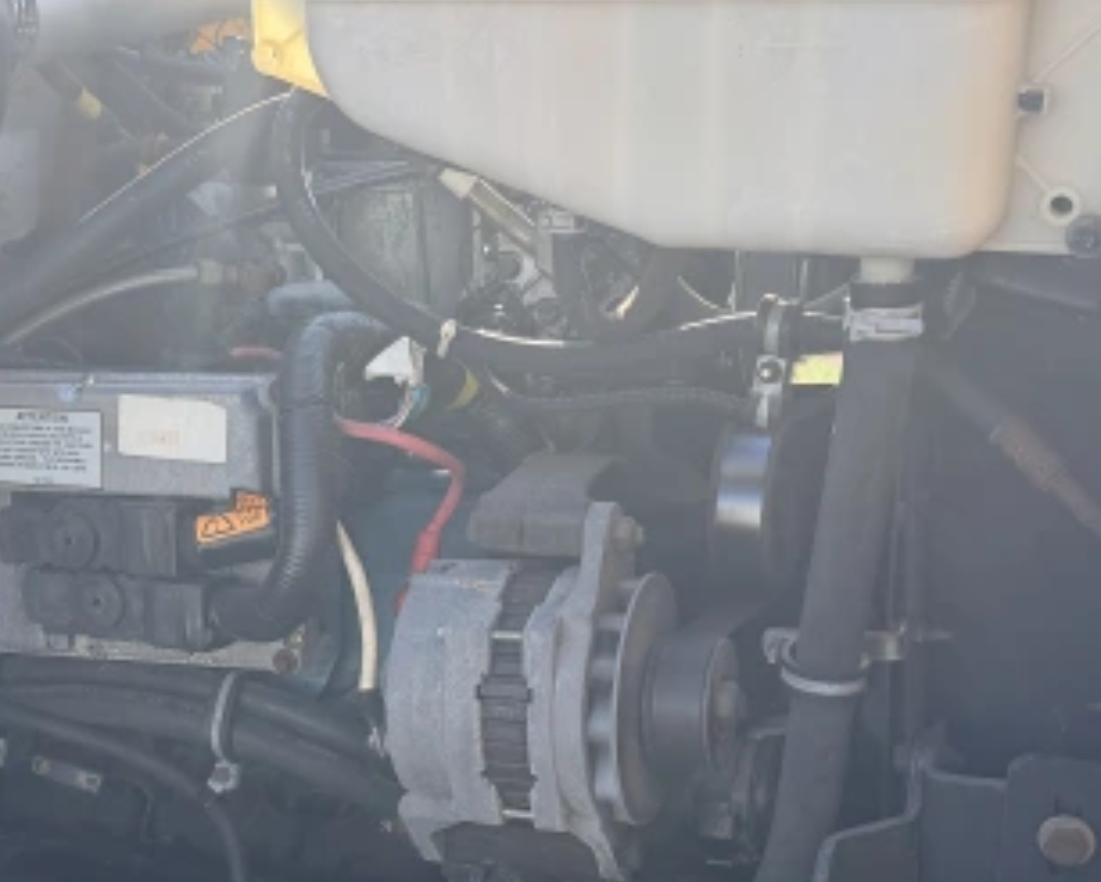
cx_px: 355
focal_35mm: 61
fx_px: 1989
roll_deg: +3.1
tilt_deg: -18.8
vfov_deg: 24.9
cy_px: 602
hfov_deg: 30.7
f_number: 1.78
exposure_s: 1/1075
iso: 80
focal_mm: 6.76
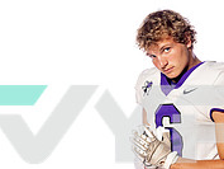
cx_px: 161
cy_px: 215
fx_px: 855
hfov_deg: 14.9
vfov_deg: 11.0
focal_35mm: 132
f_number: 5.6
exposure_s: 1/250
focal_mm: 54
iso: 250
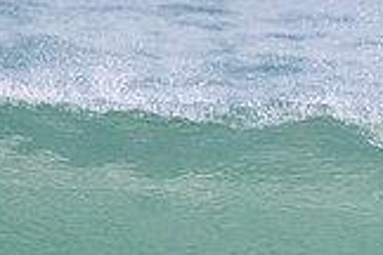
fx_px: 31914
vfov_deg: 0.5
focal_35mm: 3000
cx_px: 475
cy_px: 339
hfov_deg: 0.7
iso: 5000
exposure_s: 1/2000
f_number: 11
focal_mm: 800
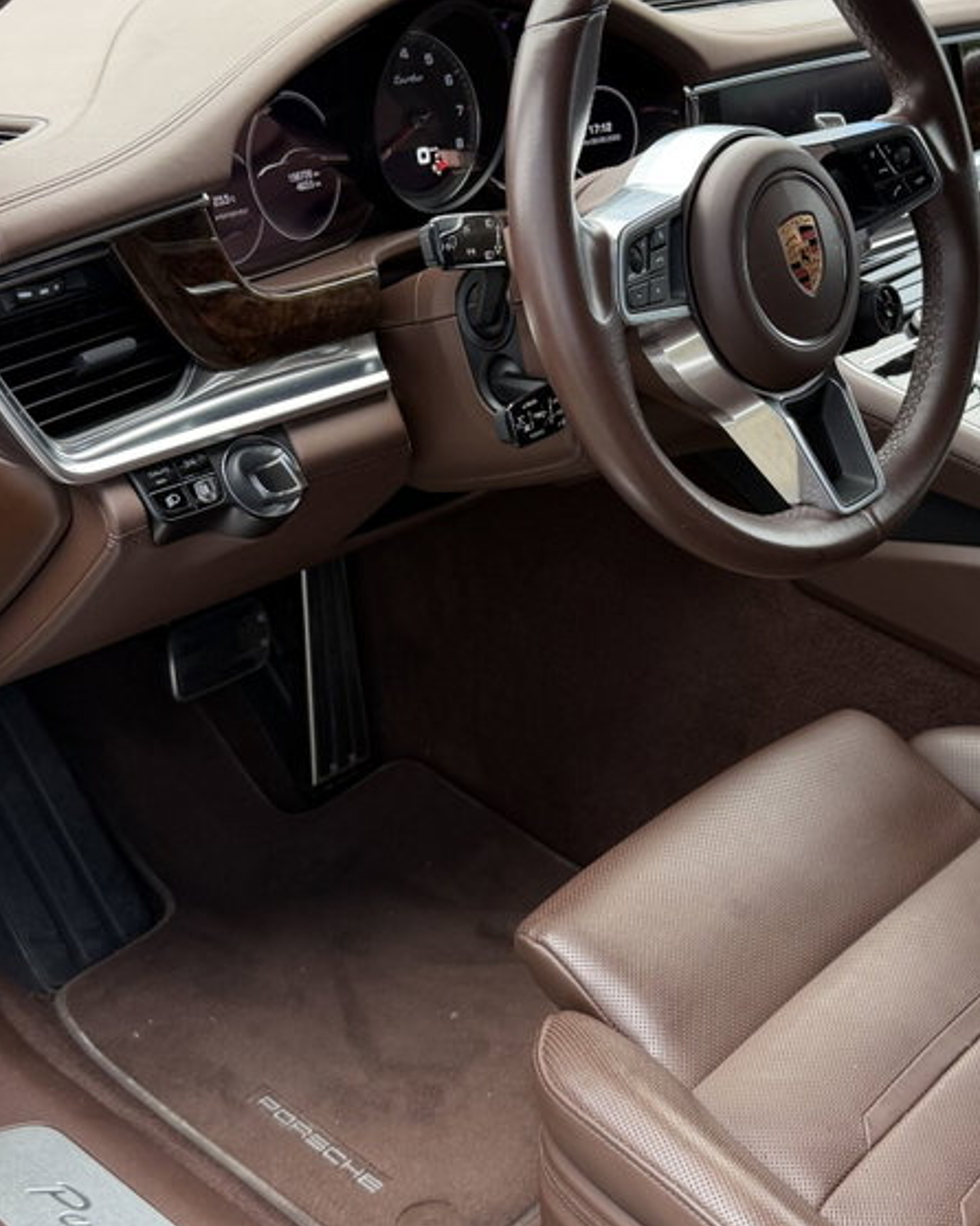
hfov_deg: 34.5
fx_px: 1560
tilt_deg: -27.0
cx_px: 664
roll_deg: -1.4
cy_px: 580
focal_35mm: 43
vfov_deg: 42.9
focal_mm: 6.76
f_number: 1.78
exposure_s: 1/138
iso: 100
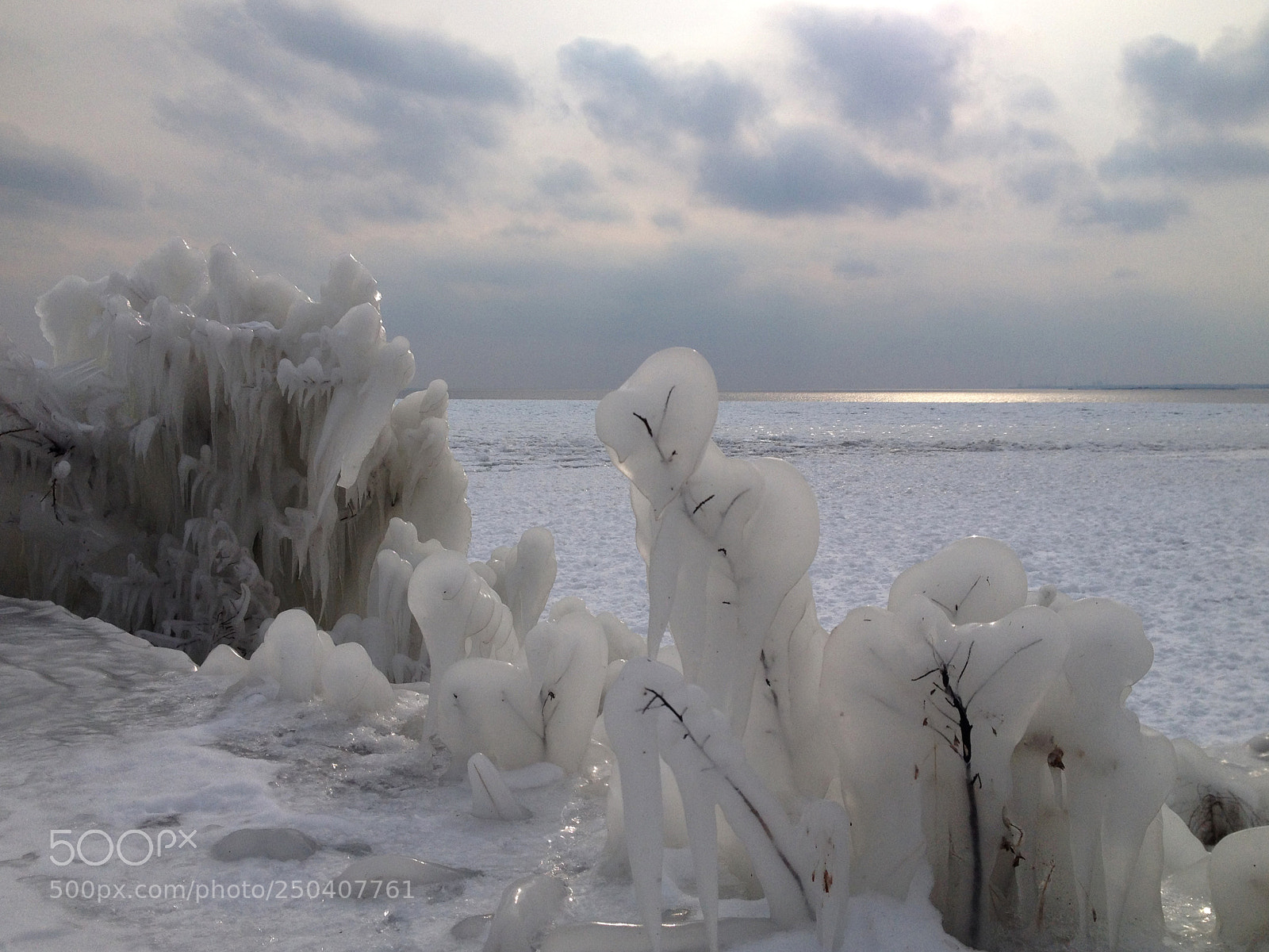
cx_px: 634
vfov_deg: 40.7
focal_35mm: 35
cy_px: 476
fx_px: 1283
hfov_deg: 52.6
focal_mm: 4.28
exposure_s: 1/3460
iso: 50
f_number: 2.4
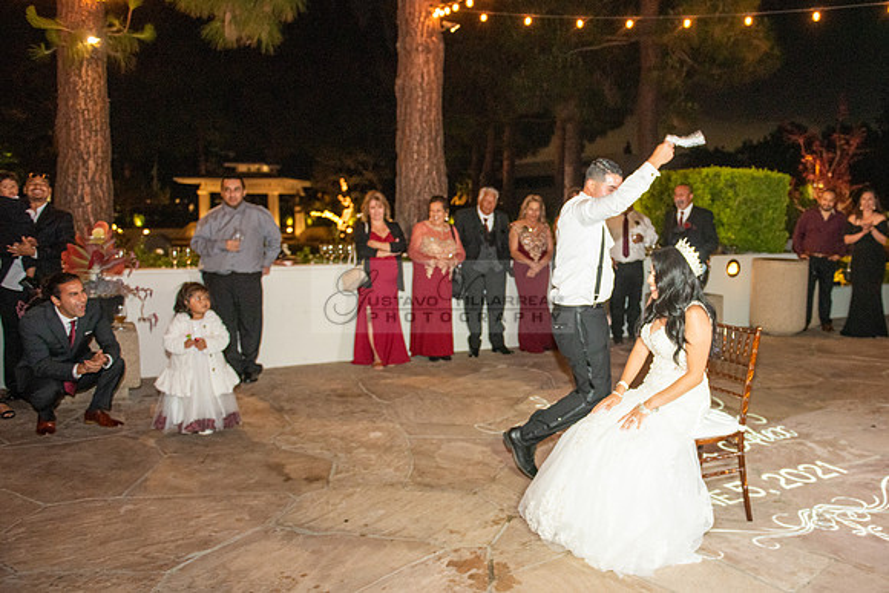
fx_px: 783
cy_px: 294
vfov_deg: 41.5
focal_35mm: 32
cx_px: 587
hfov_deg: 57.9
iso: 1250
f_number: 2.8
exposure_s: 1/125
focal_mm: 24
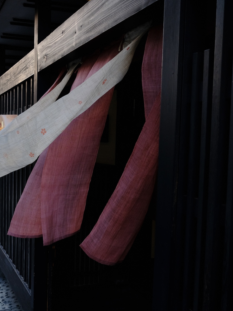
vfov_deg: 40.4
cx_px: 91
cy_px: 171
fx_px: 422
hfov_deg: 30.8
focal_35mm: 47
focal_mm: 23
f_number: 4
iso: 400
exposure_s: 1/250
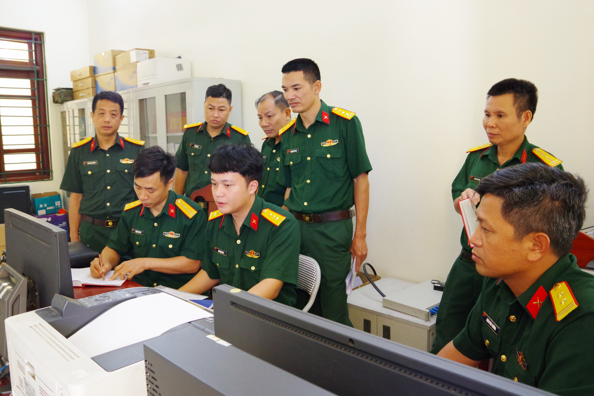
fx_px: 445
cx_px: 297
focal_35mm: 27
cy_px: 198
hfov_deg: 67.4
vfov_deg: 47.9
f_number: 8
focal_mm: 18
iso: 3200
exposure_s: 1/60
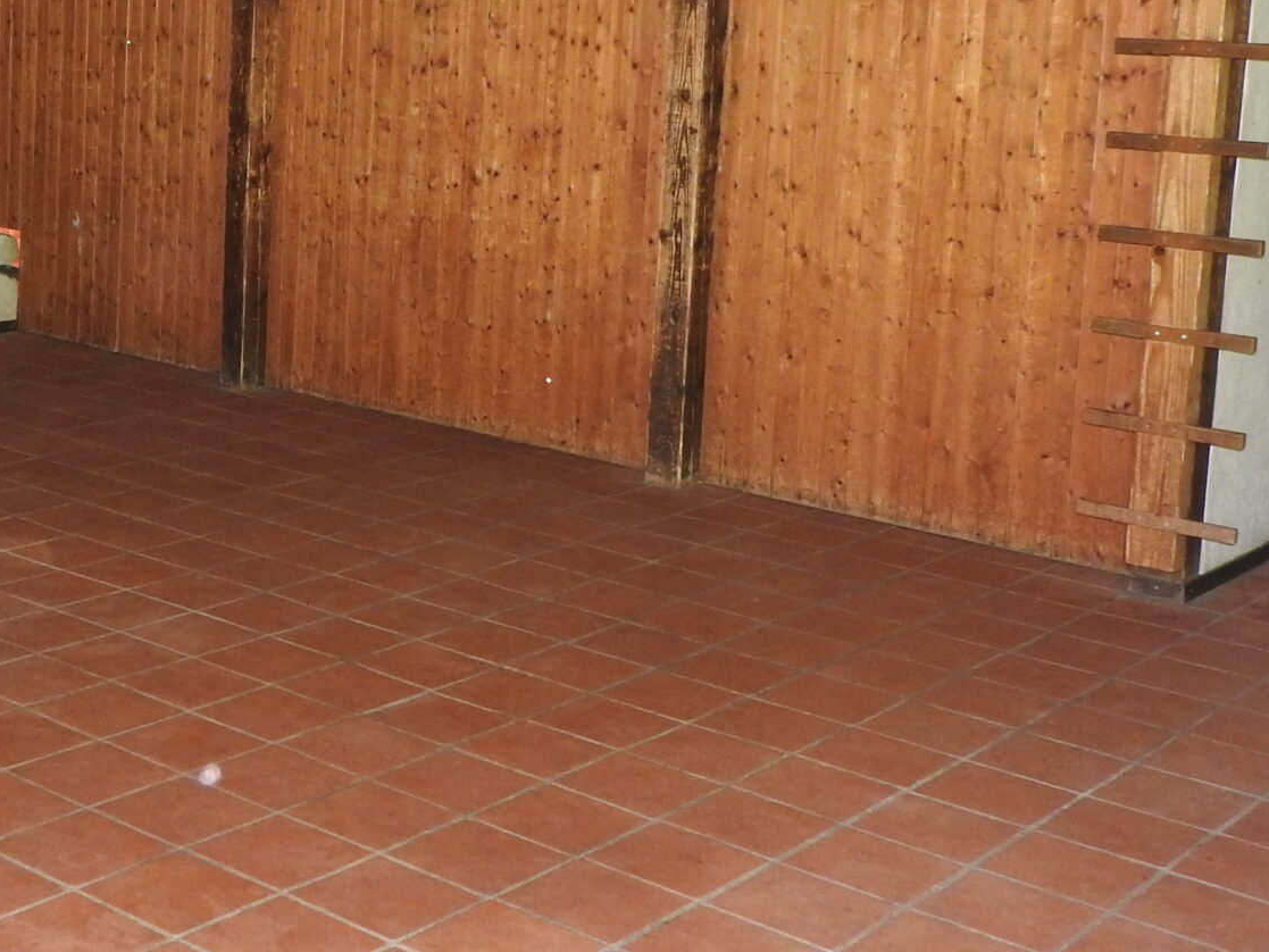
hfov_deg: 34.0
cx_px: 279
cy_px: 225
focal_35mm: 55
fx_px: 2016
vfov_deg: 26.2
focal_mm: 4.3
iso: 360
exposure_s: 1/30
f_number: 3.3
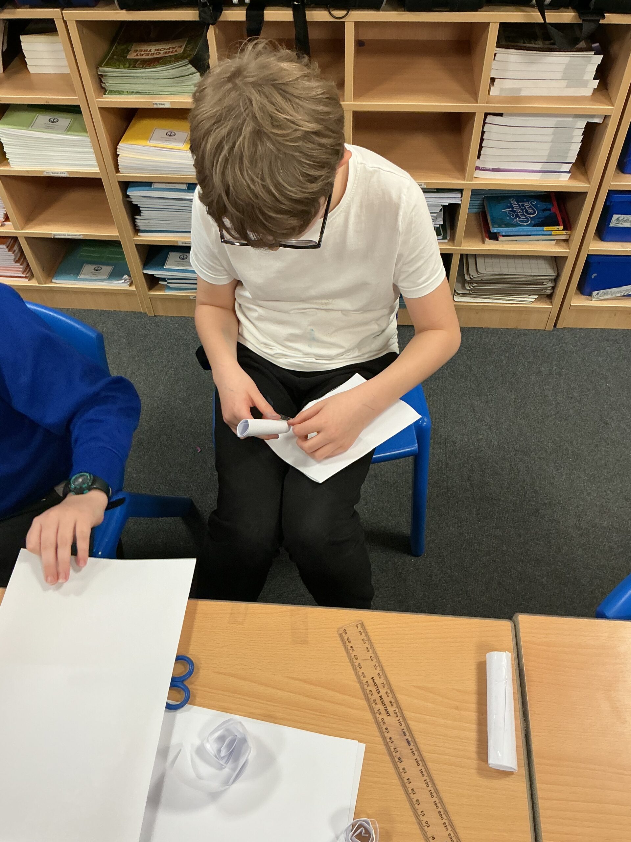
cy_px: 421
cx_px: 316
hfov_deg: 48.2
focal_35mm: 29
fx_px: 705
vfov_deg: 61.7
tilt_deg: -51.4
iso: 125
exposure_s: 1/60
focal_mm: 3
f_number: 1.8
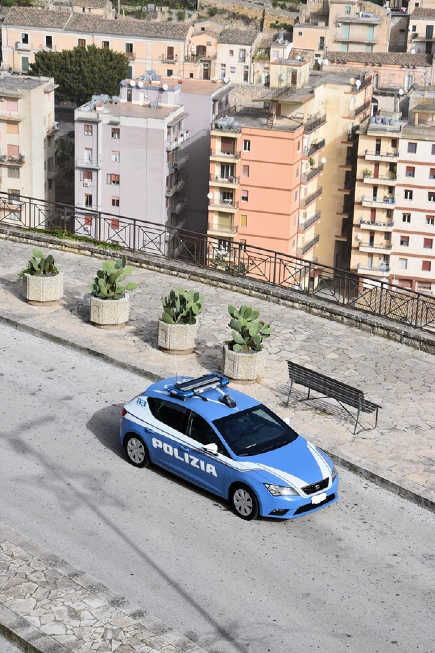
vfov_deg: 20.6
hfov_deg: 13.8
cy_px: 326
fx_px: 1794
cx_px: 218
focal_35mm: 99
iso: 100
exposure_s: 1/320
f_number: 9
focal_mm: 66
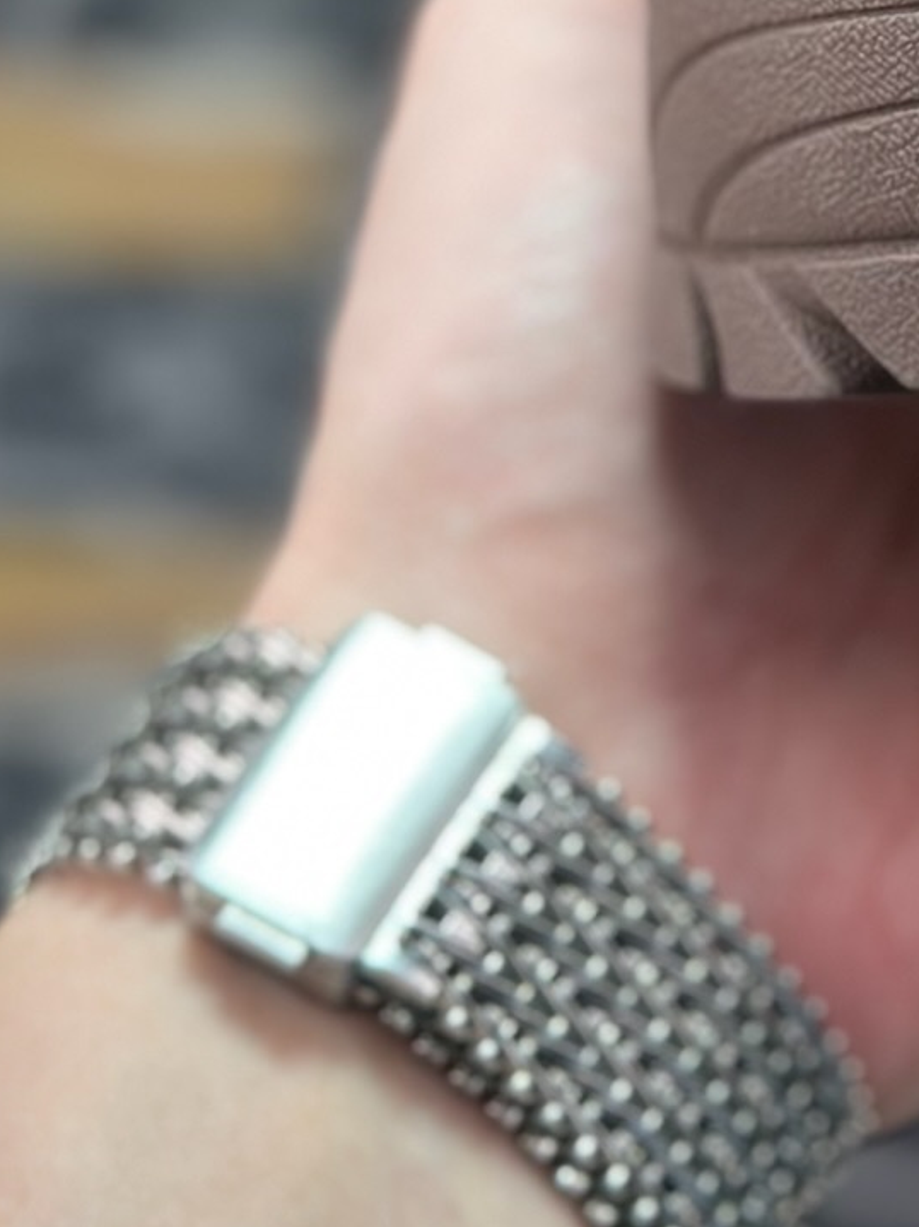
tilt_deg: -59.0
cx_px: 1266
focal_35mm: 137
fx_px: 4852
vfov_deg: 13.9
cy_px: -330
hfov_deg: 10.5
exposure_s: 1/503
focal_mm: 6.86
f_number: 1.78
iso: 80
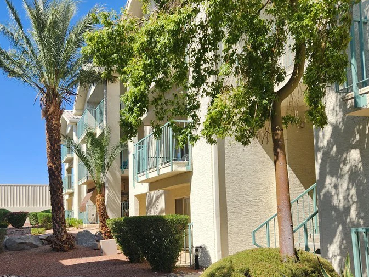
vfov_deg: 40.2
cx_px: 128
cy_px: 186
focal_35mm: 35
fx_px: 373
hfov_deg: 51.8
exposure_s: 1/1433
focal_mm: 5.4
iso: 20
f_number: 1.8
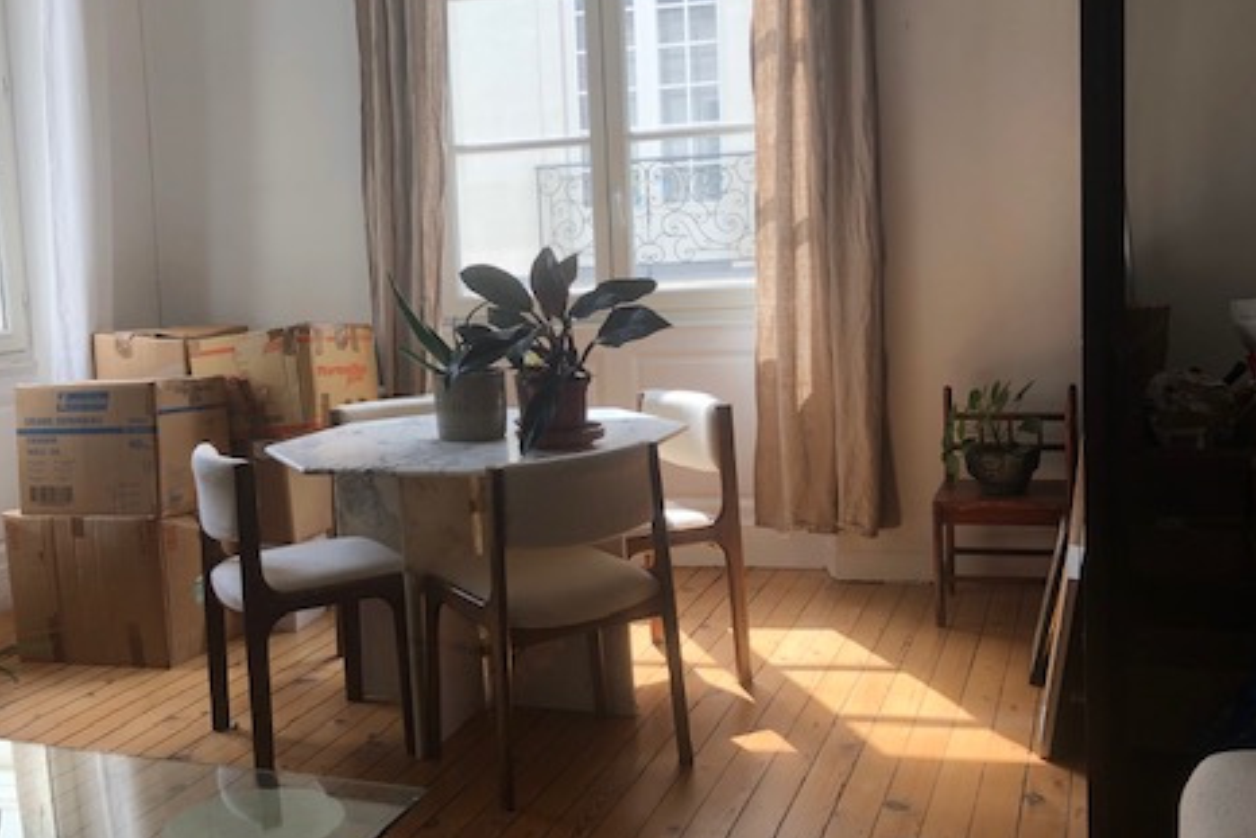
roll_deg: +2.0
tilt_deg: -4.8
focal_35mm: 40
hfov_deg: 48.2
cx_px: 507
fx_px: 1396
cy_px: 396
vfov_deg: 33.4
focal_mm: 3.99
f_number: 1.8
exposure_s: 1/170
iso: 20
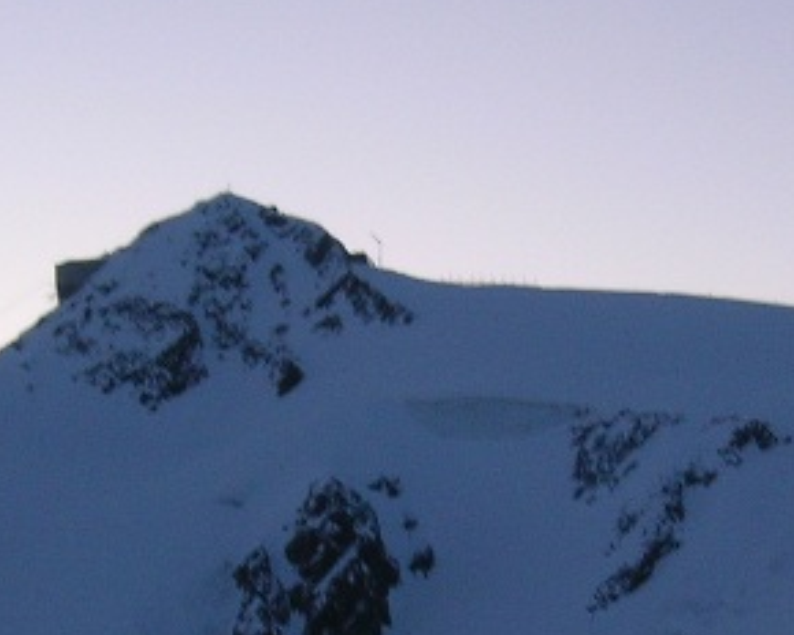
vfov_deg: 13.1
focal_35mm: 117
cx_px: 542
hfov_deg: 16.4
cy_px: 556
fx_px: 2749
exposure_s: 1/27.8
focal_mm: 5.7
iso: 50
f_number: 4.9
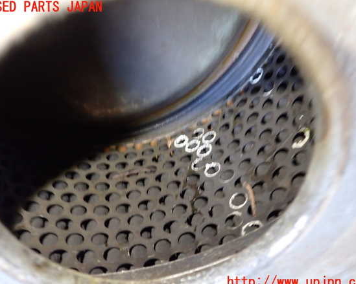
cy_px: 145
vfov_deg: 45.8
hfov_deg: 55.7
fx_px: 337
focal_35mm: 32
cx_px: 179
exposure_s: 1/30
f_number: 2.3
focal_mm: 5.4
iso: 800
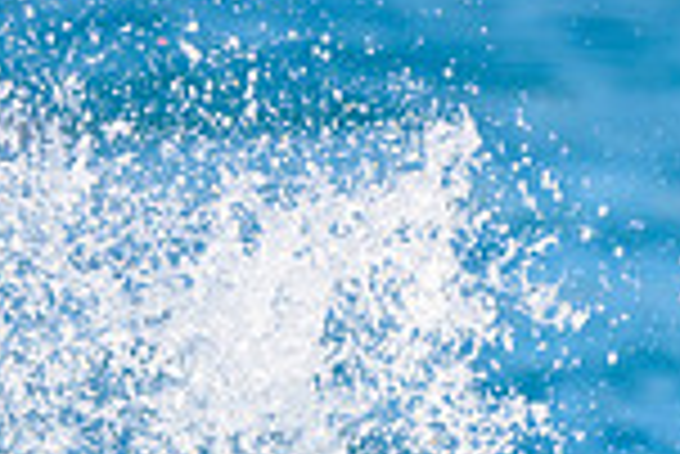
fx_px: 44487
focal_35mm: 2353
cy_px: 809
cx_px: -263
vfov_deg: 0.6
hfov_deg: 0.9
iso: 320
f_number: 5.6
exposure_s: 1/2000
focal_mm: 500
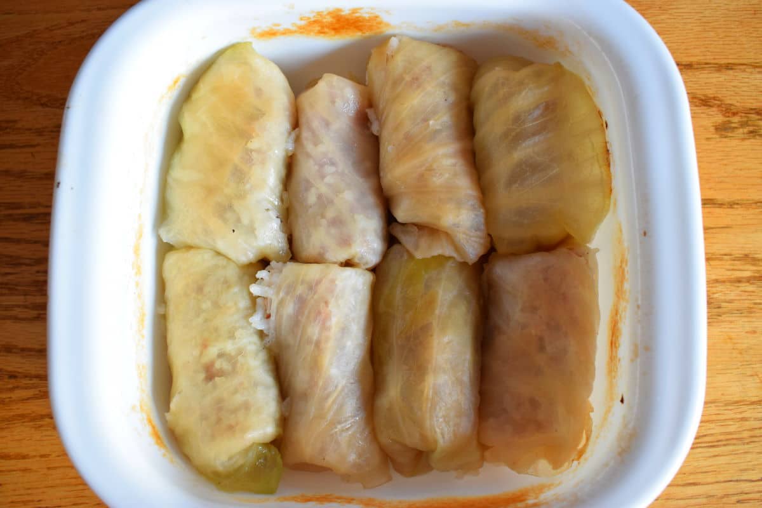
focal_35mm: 34
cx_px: 381
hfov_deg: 55.1
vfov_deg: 38.4
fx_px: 730
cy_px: 254
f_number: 5.6
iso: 720
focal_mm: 23
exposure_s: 1/125
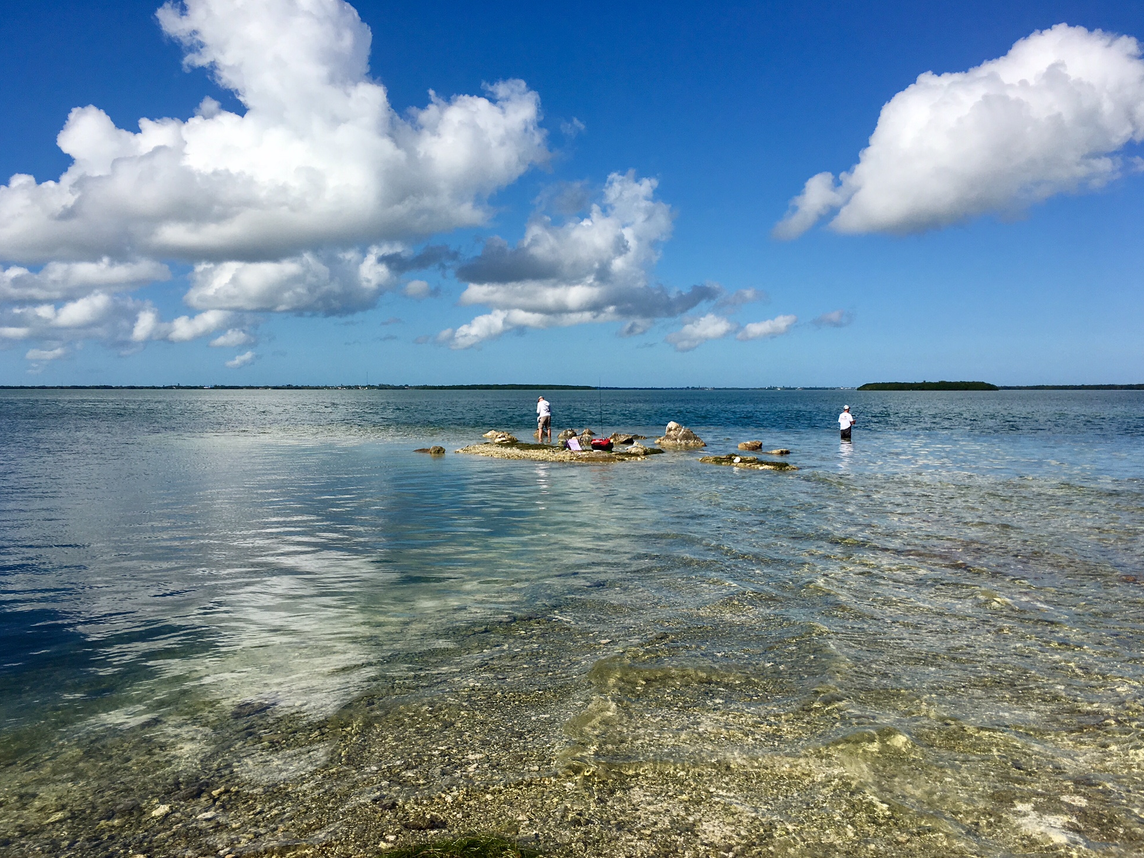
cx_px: 561
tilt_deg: -2.3
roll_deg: -0.7
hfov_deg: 60.0
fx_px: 992
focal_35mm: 30
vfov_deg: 46.8
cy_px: 434
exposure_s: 1/3497
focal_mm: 4.15
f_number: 2.2
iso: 25
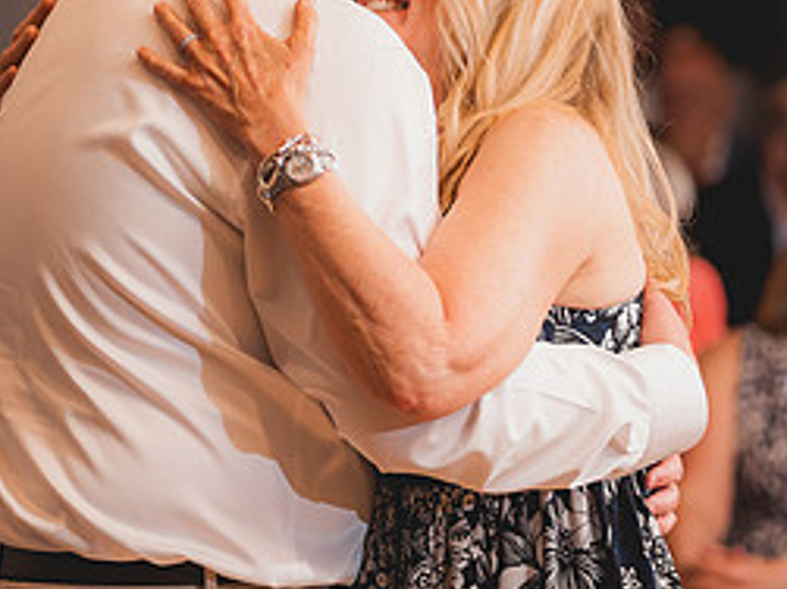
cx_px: 401
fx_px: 5158
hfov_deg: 8.7
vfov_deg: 6.5
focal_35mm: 227
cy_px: 177
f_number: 2.8
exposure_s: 1/250
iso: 1000
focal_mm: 102
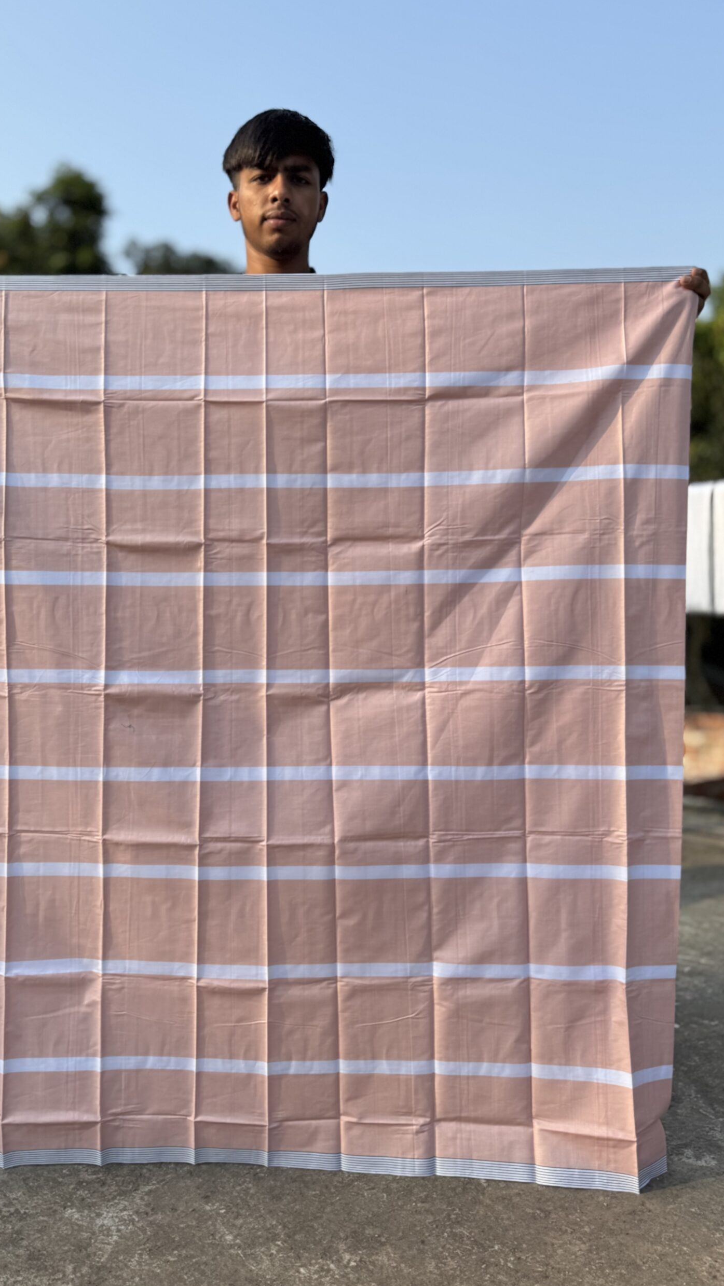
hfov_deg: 42.5
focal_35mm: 27
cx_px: 261
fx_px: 921
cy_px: 637
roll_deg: +0.9
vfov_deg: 69.9
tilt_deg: +0.3
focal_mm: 6.76
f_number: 1.78
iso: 80
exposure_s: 1/2710
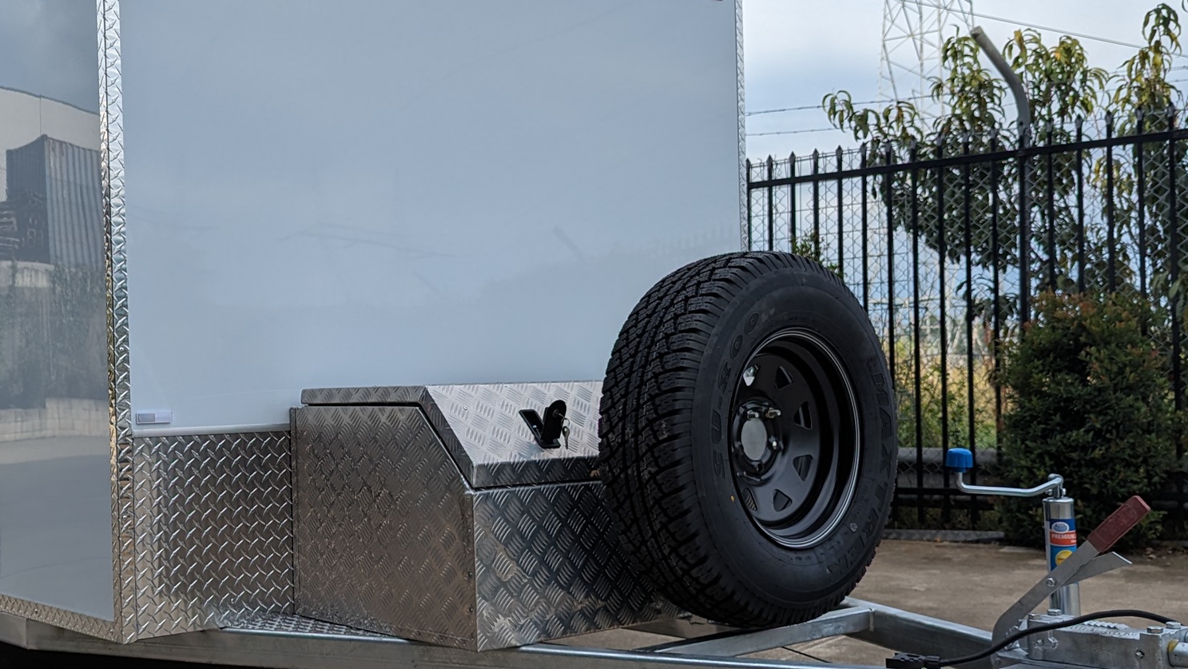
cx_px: 423
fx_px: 1418
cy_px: 351
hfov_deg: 45.0
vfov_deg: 26.5
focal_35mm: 45
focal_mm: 6.81
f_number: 1.85
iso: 47
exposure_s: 1/1099
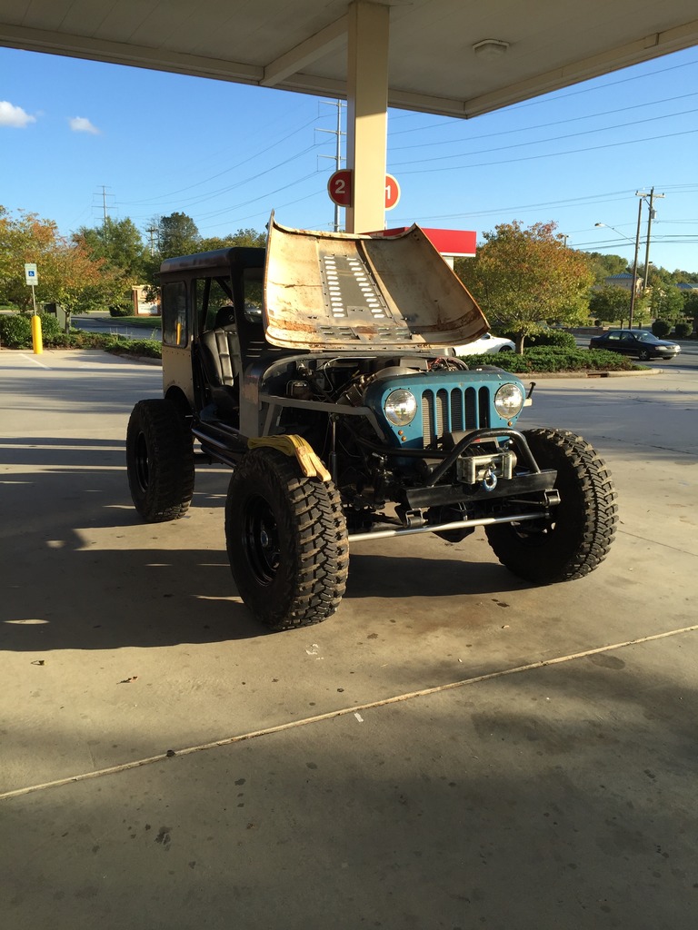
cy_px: 465
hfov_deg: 48.2
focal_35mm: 29
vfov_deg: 61.7
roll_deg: -0.3
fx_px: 780
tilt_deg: -10.3
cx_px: 349
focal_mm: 4.15
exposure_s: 1/590
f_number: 2.2
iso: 32
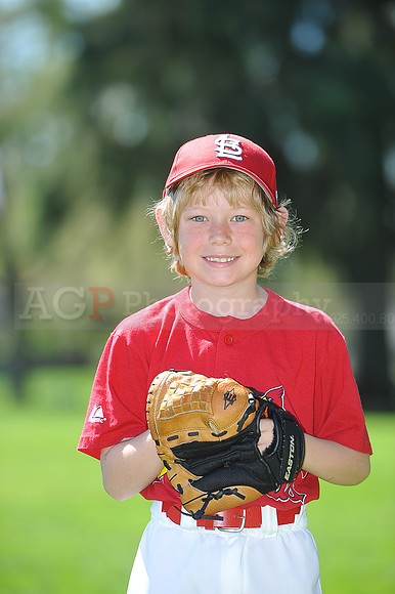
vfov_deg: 10.3
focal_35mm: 200
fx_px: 3295
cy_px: 297
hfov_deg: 6.9
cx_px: 198
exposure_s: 1/500
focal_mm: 200
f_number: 4.5
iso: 200
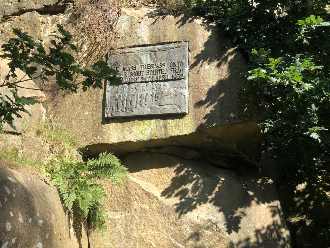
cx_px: 165
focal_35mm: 52
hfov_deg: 36.8
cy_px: 124
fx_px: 496
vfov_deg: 28.0
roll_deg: -0.2
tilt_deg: +18.7
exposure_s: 1/262
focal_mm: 6
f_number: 2.4
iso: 16
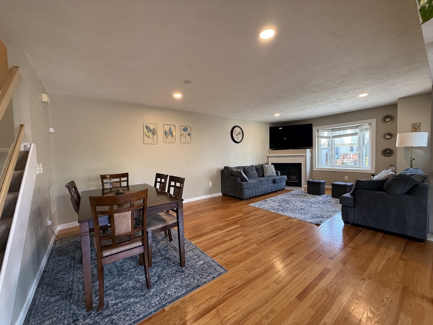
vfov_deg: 85.7
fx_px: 175
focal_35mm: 14
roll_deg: +1.6
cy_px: 162
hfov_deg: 102.1
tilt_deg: -2.5
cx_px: 216
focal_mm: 2.22
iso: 250
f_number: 2.2
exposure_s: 1/120
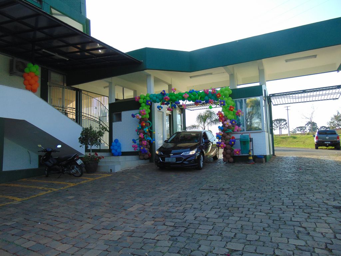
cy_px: 128
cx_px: 170
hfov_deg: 69.4
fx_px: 246
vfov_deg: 54.9
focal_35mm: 25
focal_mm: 4.5
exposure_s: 1/400
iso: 80
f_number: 3
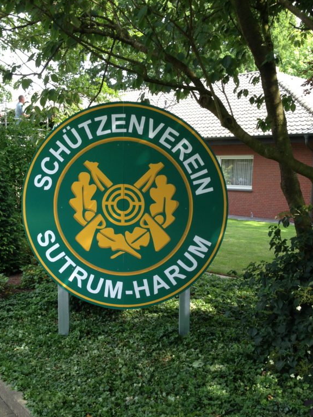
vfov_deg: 42.8
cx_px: 118
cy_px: 245
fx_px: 530
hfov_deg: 32.7
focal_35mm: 44
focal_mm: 4.13
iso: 50
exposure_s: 1/144
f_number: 2.4
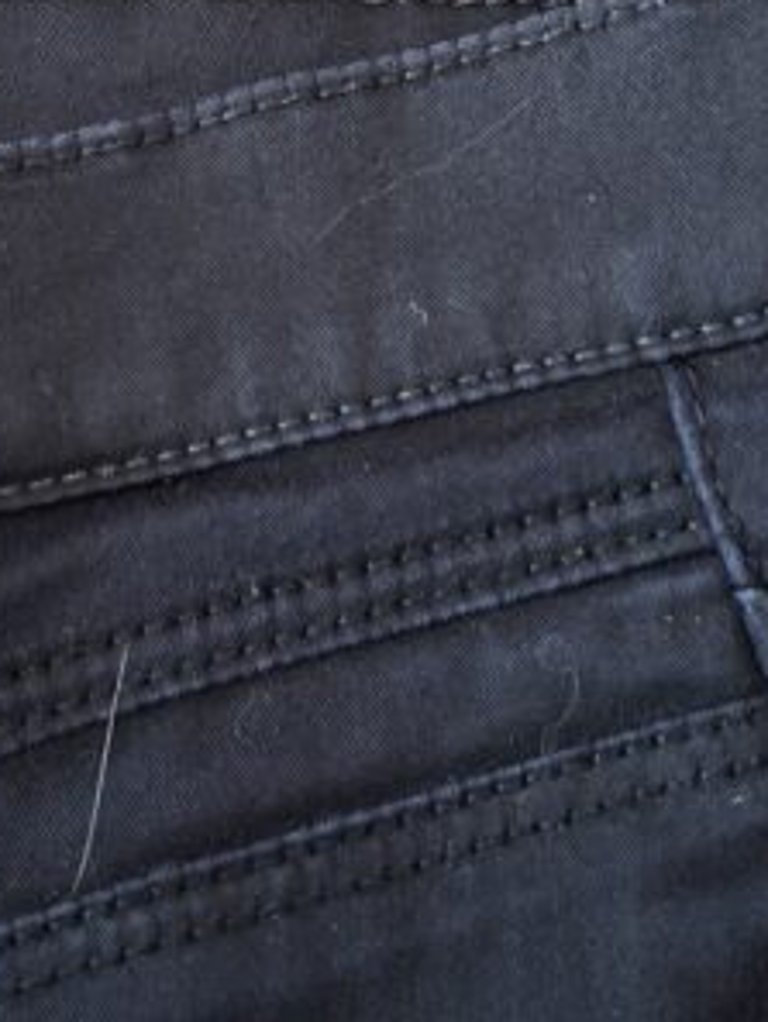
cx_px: 269
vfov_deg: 30.7
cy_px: 258
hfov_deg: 23.6
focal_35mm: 62
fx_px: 1833
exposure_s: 1/30
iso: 400
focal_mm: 5.54
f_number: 1.8
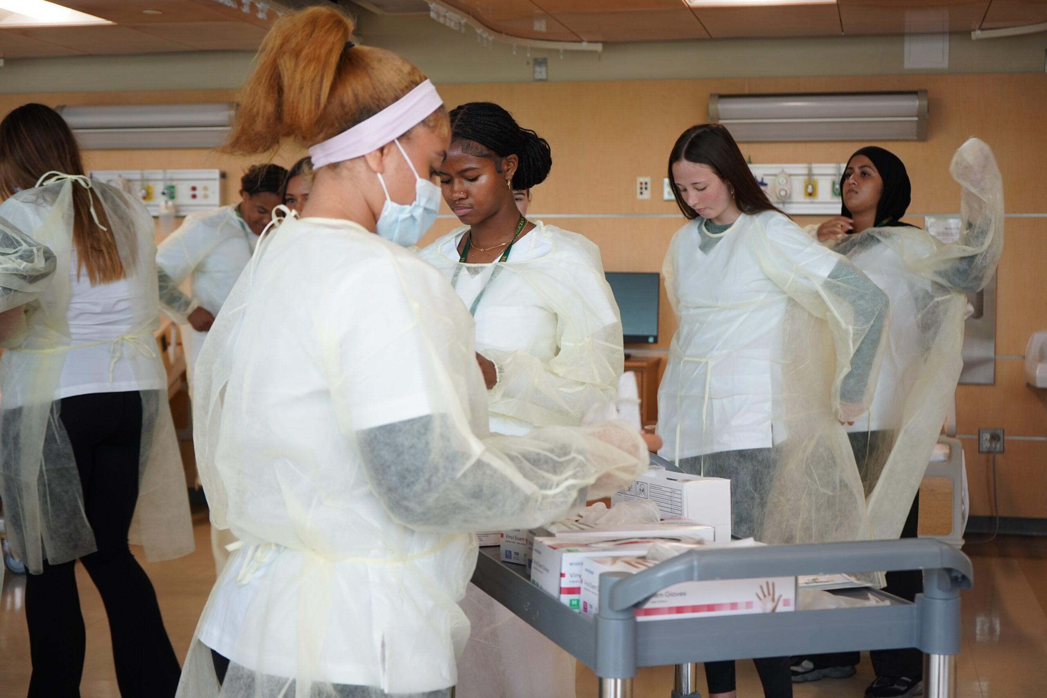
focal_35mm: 52
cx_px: 524
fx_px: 1512
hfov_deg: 38.2
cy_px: 349
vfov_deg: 26.0
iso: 640
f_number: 5
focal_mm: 52
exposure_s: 1/125
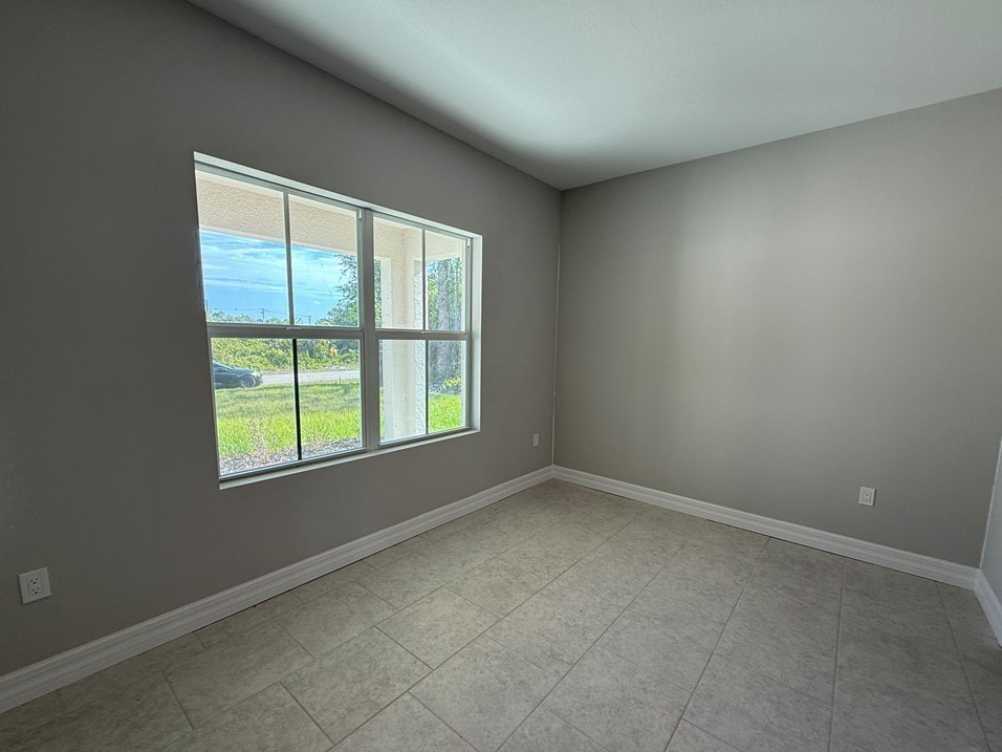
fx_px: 434
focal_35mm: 15
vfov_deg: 81.7
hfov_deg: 98.1
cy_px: 393
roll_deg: -1.3
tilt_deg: -7.6
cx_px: 517
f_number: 2.2
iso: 50
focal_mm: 2.22
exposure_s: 1/120
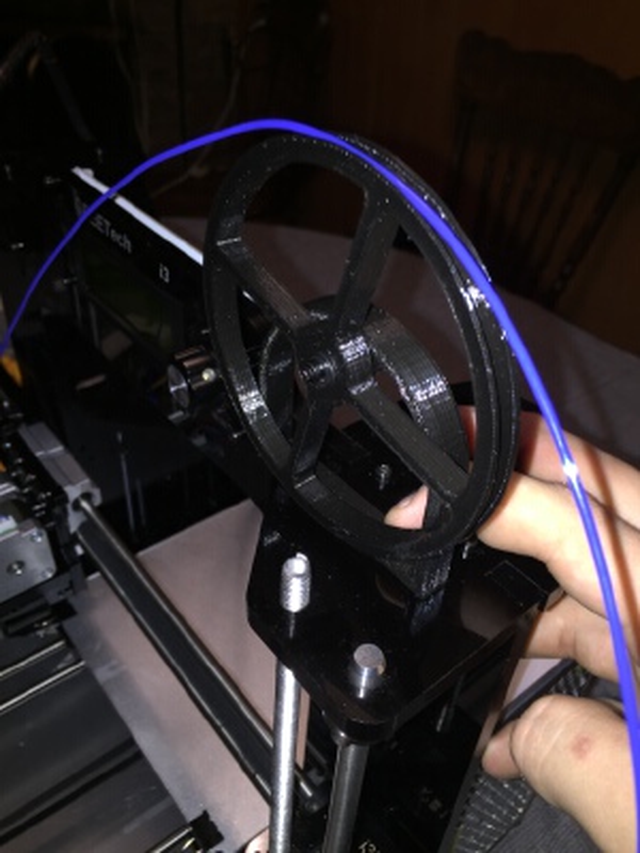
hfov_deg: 48.2
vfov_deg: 61.7
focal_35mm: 29
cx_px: 320
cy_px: 426
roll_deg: -3.0
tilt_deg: -37.3
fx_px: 715
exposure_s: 1/19
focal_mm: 4.15
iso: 32
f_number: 2.2
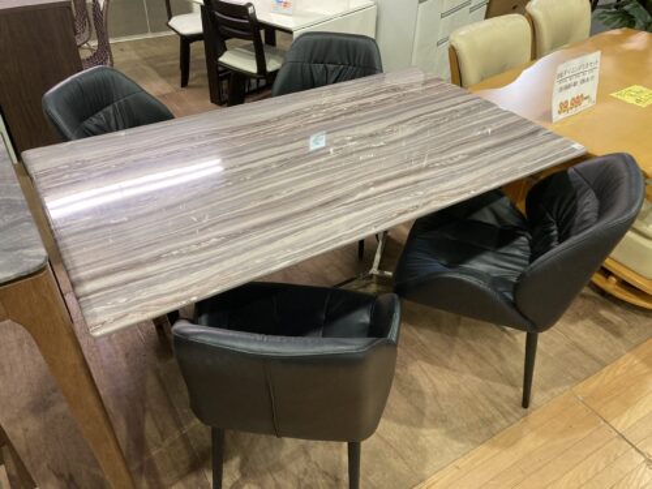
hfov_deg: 63.4
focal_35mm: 28
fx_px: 527
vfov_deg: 49.7
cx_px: 326
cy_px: 244
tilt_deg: -38.5
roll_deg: -2.4
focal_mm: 3.99
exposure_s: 1/50
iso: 125
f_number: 1.8
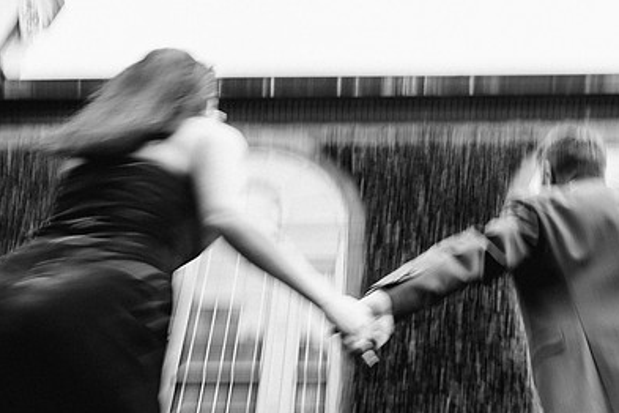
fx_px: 636
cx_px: 378
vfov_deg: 35.9
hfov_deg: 51.5
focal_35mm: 37
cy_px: 192
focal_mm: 24
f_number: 16
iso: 400
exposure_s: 1/20
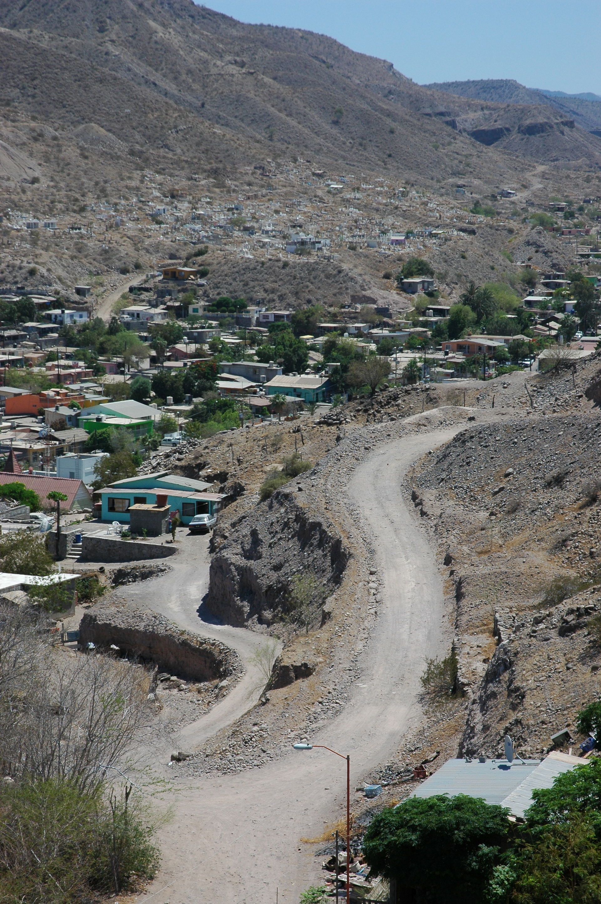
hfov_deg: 15.2
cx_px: 300
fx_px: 2258
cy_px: 452
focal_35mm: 90
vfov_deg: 22.6
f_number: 10
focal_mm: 60
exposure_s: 1/320
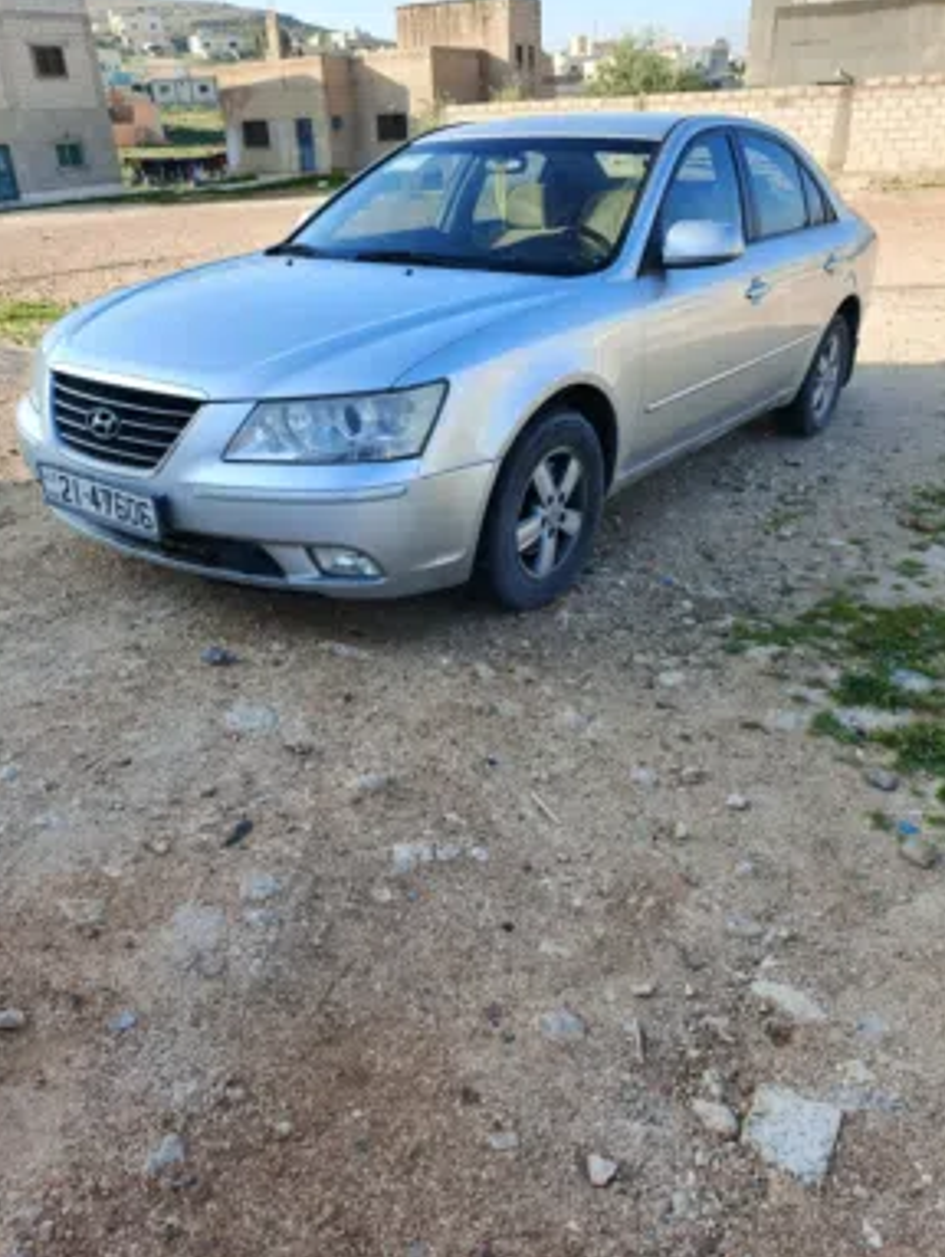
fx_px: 872
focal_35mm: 24
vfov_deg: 71.5
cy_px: 610
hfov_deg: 56.9
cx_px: 456
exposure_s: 1/56.2
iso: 50
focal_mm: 5.89
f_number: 1.8
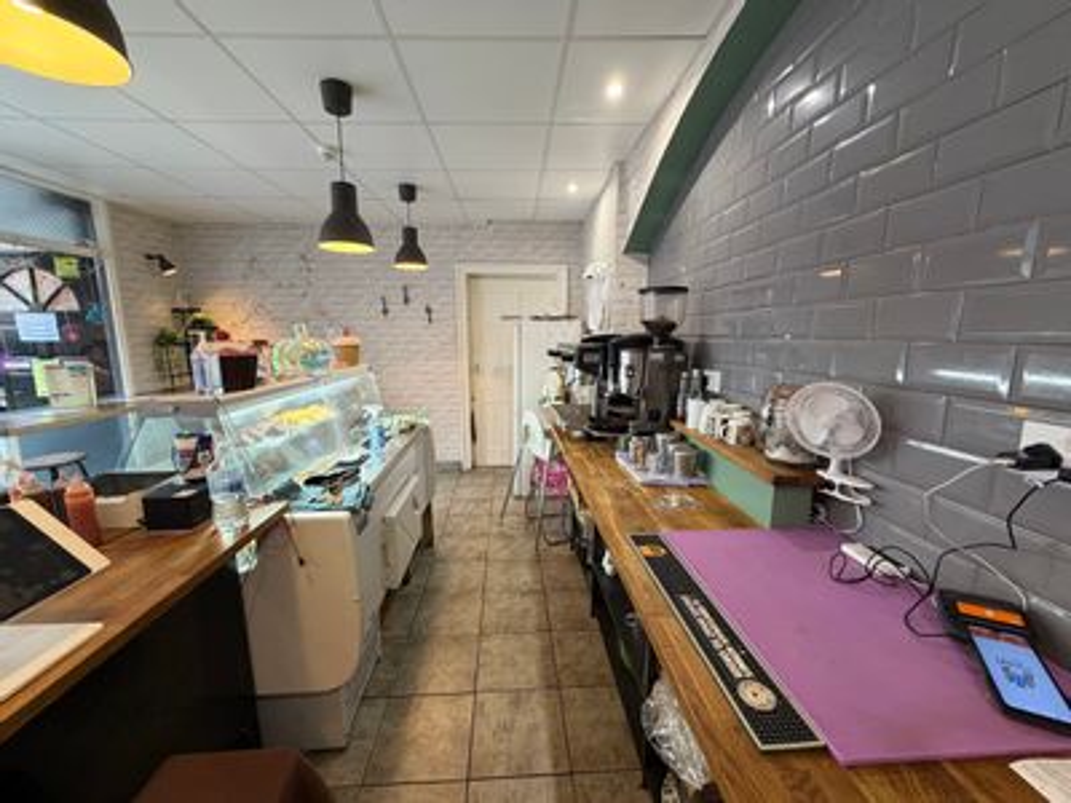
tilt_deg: -8.9
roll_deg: -0.2
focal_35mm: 14
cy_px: 402
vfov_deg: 85.7
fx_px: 433
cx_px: 536
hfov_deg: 102.1
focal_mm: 2.22
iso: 250
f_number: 2.2
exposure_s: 1/50
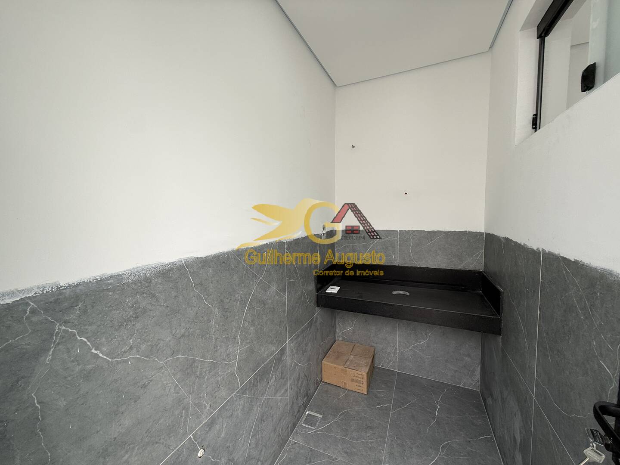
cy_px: 232
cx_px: 310
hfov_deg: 102.1
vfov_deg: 85.7
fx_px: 251
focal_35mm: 14
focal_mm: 2.22
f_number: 2.2
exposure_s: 1/162
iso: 50
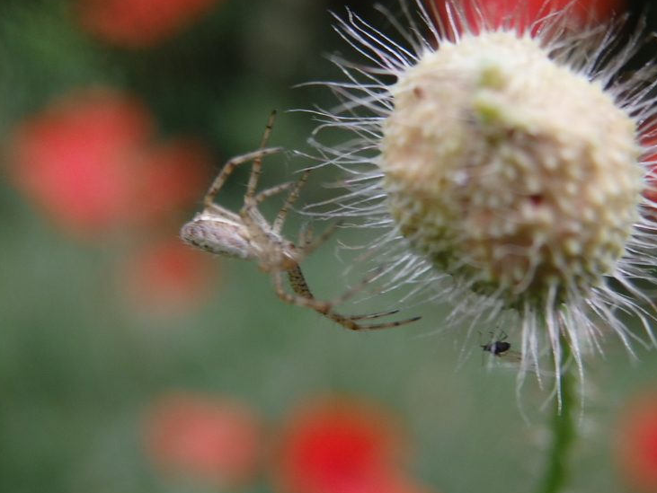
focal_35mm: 77
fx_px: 1462
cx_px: 346
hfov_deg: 25.3
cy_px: 219
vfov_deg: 19.1
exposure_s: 1/100
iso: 200
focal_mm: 11.9
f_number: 4.4
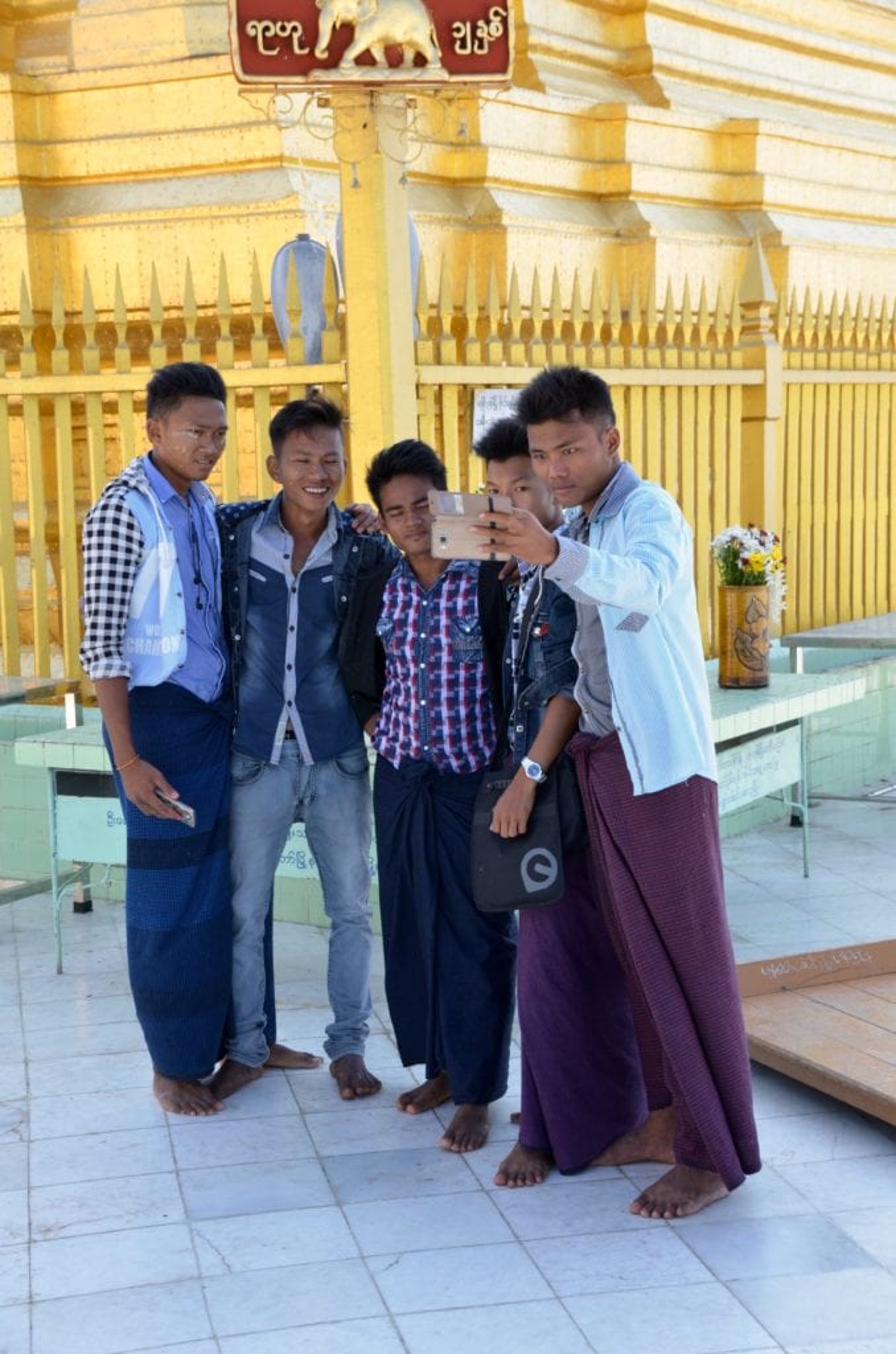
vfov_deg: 30.6
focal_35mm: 66
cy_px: 677
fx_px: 2476
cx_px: 448
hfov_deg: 20.5
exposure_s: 1/400
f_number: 10
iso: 640
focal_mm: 44
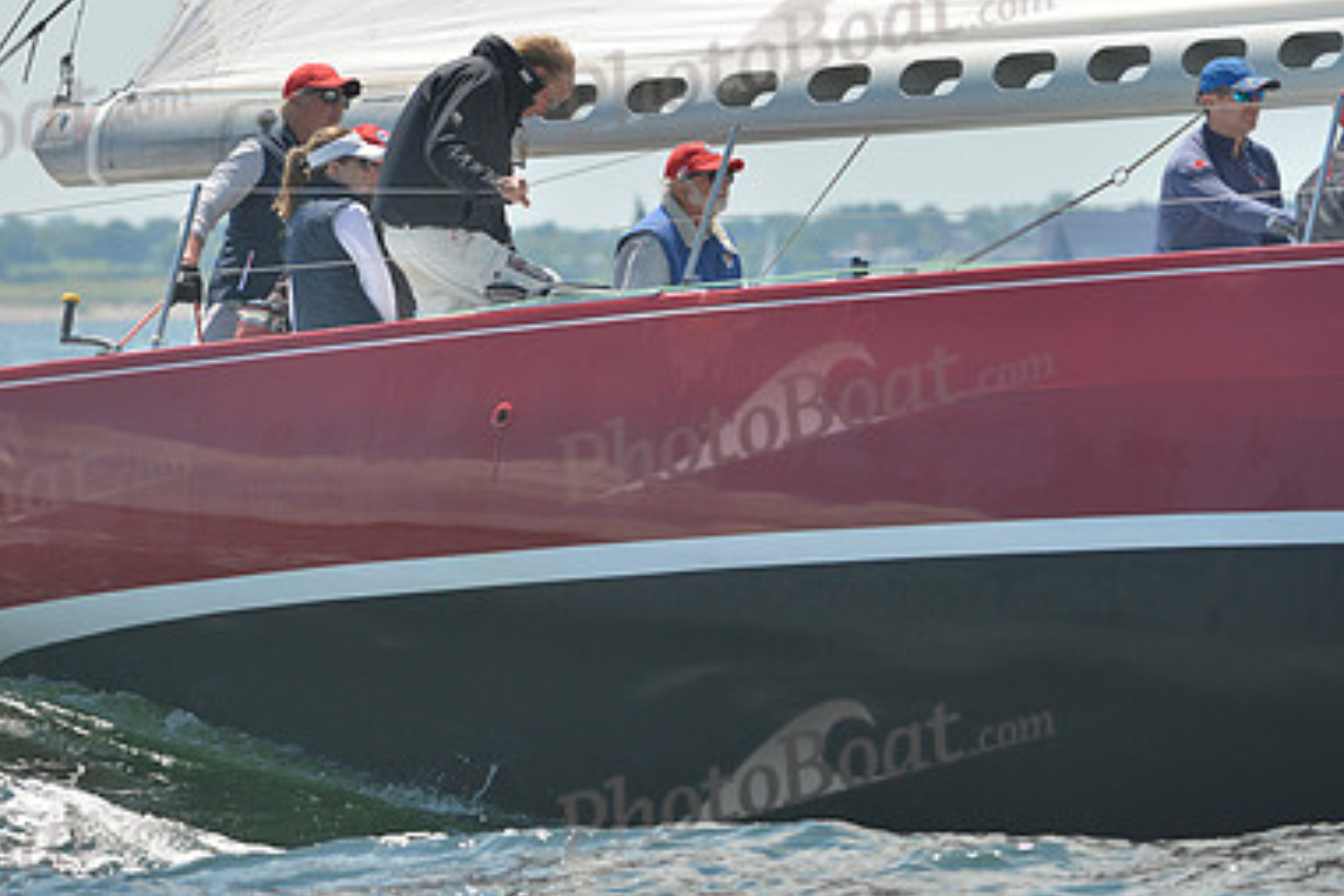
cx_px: 377
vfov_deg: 3.6
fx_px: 14223
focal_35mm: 381
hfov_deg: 5.4
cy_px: 280
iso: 280
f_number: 6.3
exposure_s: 1/1000
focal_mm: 250
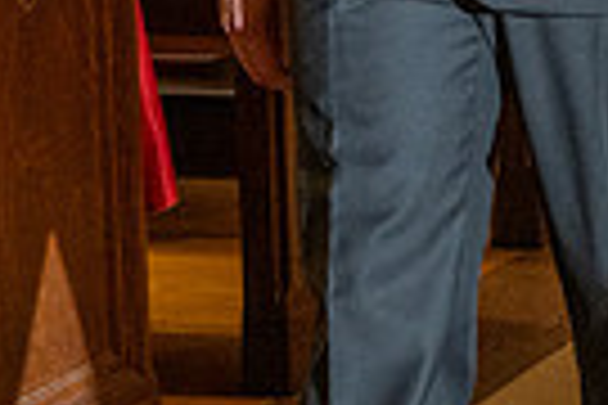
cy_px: -329
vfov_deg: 4.8
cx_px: 806
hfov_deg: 7.3
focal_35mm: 280
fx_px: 4729
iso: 1000
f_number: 4.5
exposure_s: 1/160
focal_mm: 50
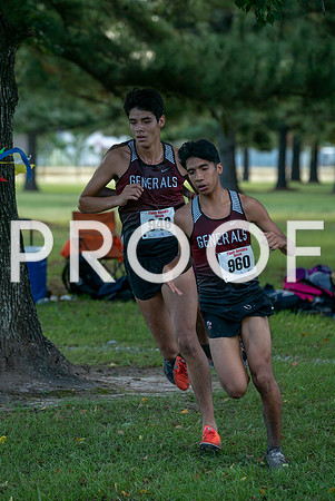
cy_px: 250
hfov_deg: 7.2
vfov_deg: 10.8
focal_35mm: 191
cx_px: 168
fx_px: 2660
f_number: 4.5
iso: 250
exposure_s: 1/1000
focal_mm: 191
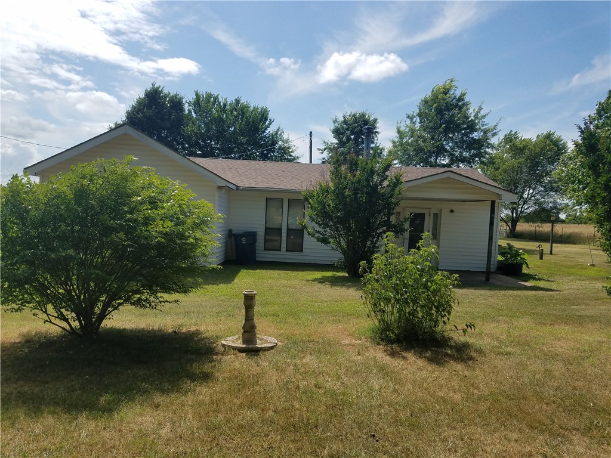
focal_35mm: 26
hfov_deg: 67.3
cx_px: 306
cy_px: 229
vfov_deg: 53.1
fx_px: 459
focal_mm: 4.2
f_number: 1.7
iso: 50
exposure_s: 1/4448
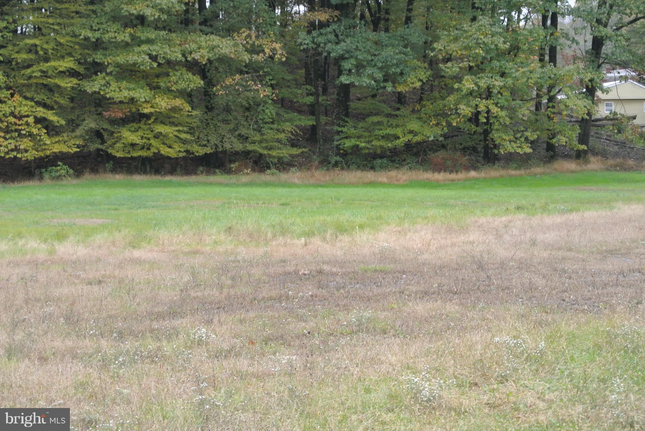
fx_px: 1453
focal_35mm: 81
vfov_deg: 16.9
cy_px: 216
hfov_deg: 25.0
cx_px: 322
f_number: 5.6
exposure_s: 1/60
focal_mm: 30
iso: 500
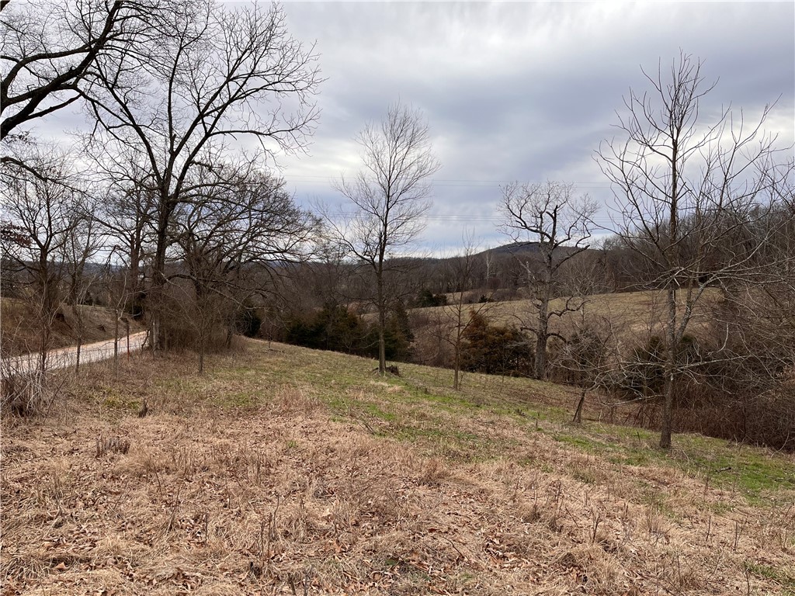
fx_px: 597
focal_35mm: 26
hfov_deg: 67.3
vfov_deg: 53.1
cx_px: 398
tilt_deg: -3.5
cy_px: 298
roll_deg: +0.1
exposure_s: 1/1389
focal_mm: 5.1
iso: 50
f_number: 1.6
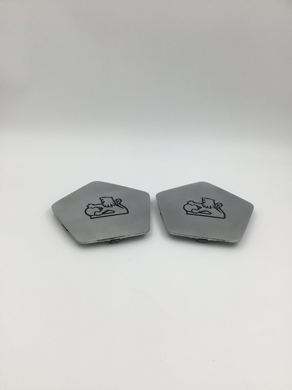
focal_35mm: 31
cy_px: 195
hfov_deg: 45.4
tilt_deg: -34.3
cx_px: 146
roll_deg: -2.1
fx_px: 349
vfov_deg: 58.4
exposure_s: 1/197
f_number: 2.4
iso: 25
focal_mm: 3.3
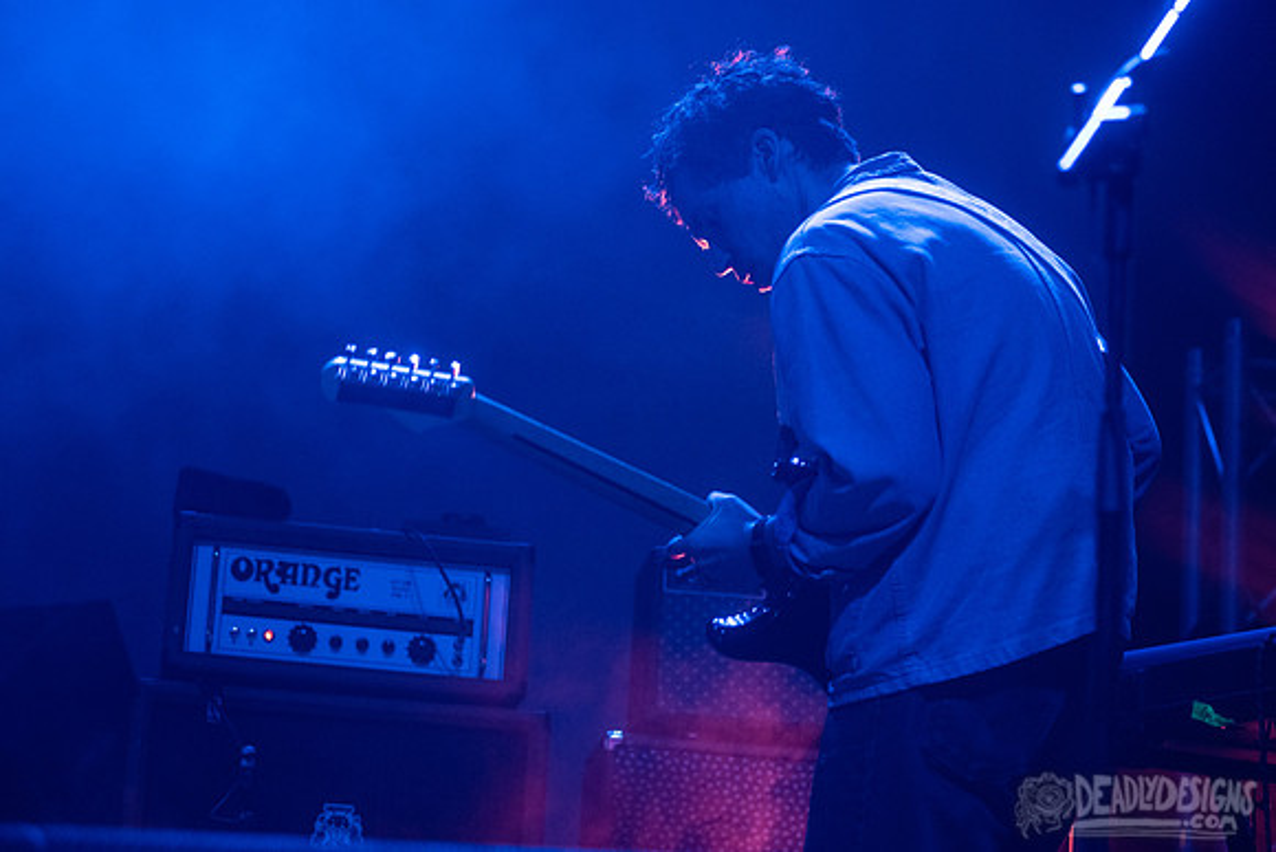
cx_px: 693
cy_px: 389
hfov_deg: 23.4
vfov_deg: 15.7
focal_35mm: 87
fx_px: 3080
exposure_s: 1/100
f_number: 3.2
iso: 3200
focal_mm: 80
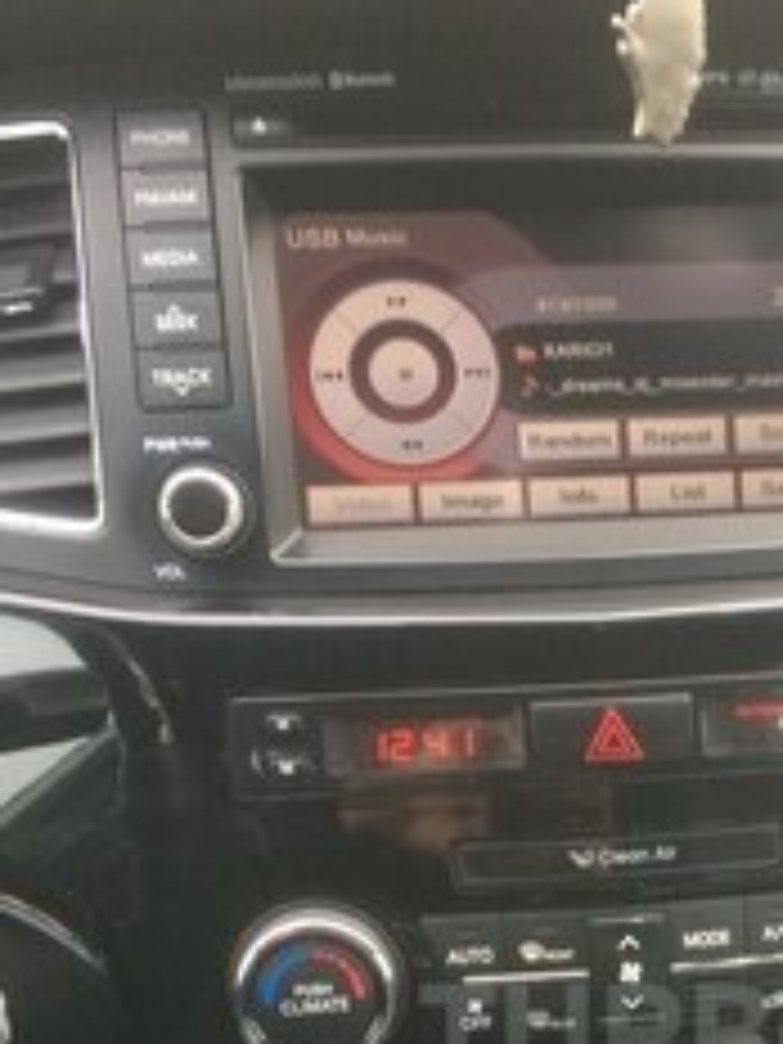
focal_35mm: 62
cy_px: 1035
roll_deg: -2.3
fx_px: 1870
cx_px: 765
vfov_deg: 29.2
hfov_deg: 22.8
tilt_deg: -37.8
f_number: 2.2
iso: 40
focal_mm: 4.15
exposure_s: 1/50
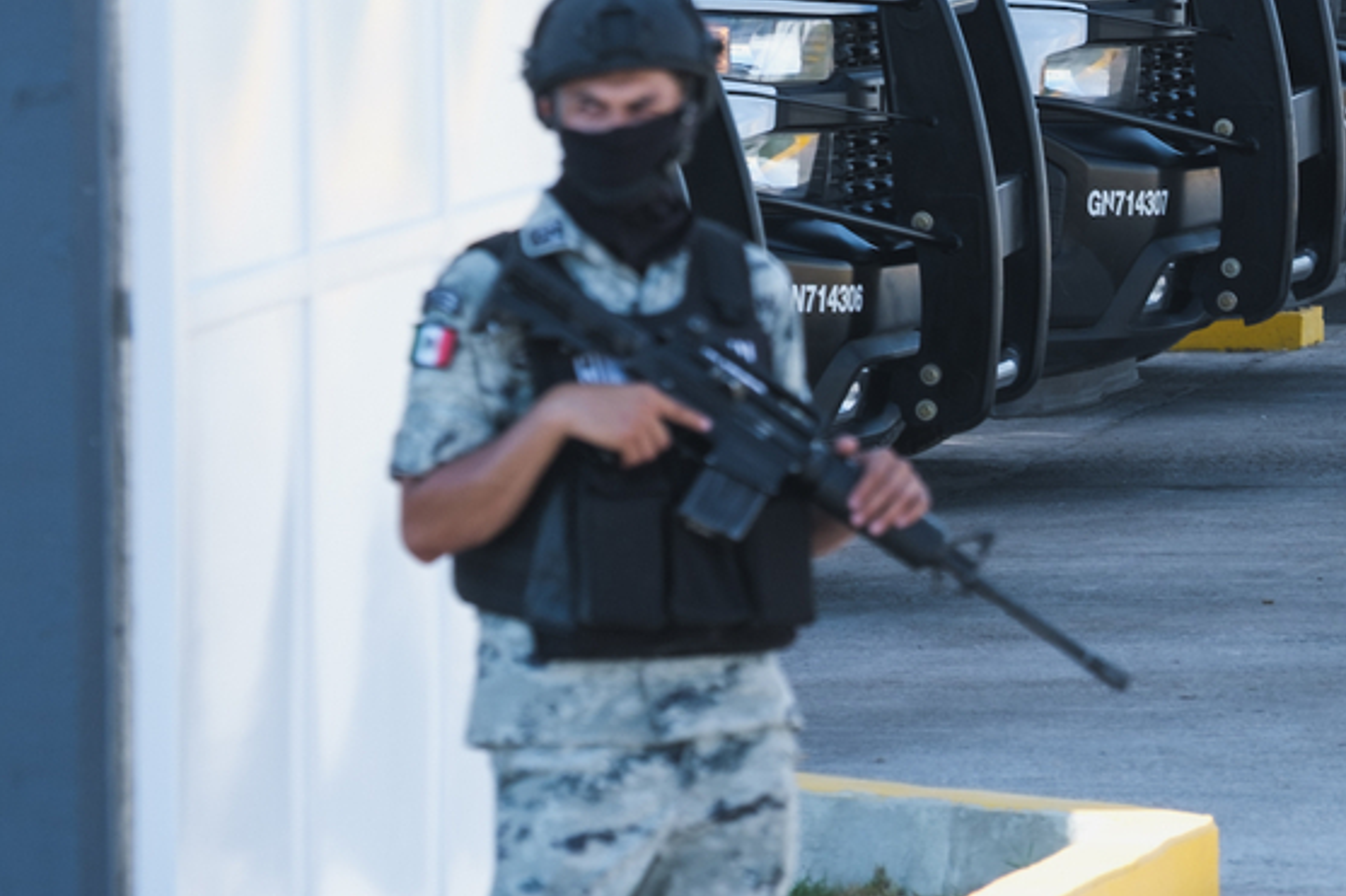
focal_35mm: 690
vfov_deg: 2.0
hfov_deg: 3.0
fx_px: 25789
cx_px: 1329
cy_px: 66
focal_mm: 200
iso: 160
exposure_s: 1/320
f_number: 5.6
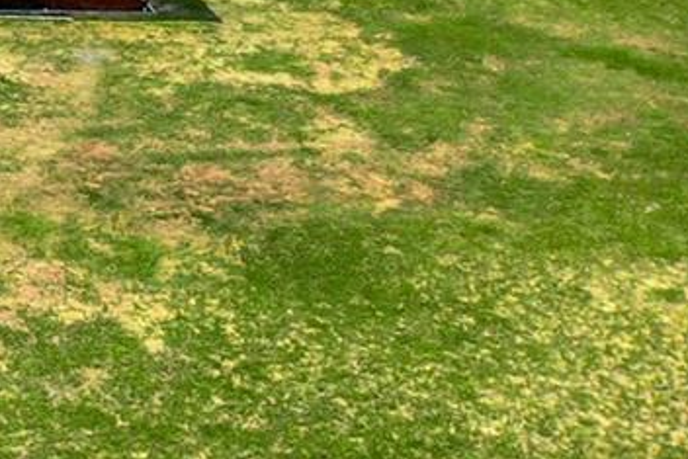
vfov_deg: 13.0
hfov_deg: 17.6
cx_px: -442
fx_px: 1912
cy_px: -217
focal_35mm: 100
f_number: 2.8
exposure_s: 1/500
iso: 100
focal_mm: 8.38
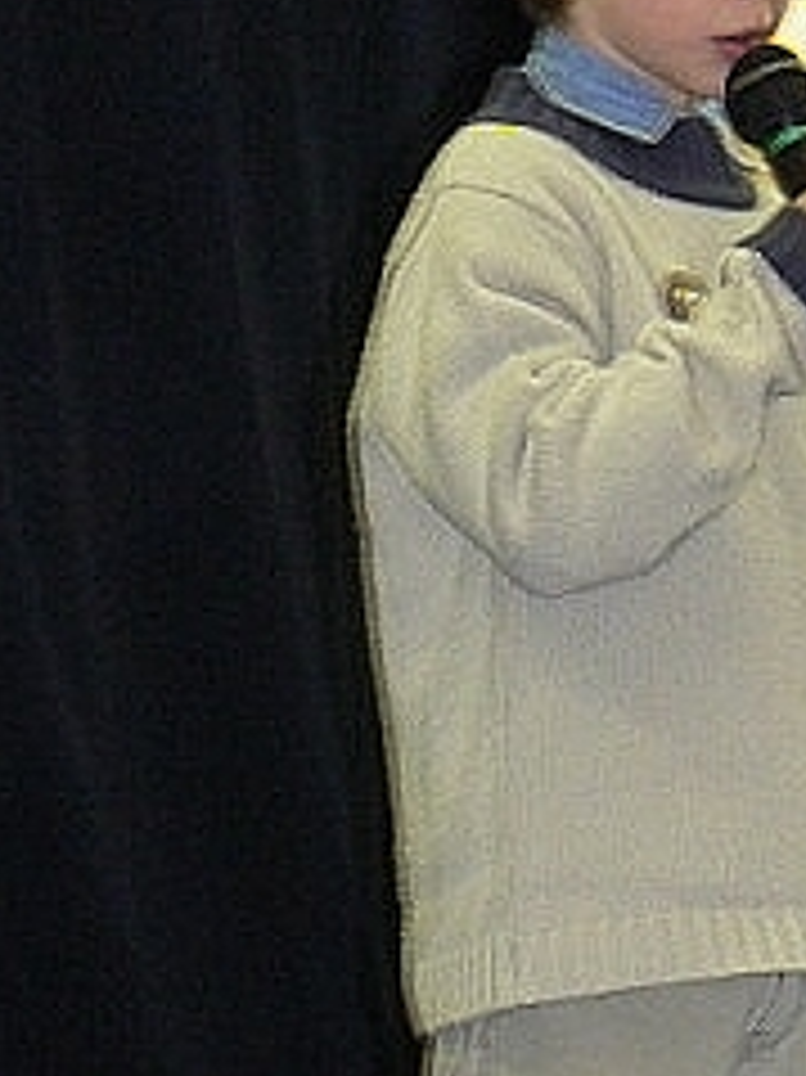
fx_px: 8079
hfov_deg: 5.7
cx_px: 923
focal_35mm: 260
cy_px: 792
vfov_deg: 7.6
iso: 200
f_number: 3.2
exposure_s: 1/30
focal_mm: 16.2
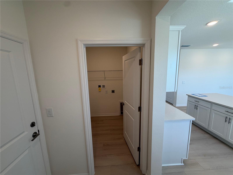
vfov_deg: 85.7
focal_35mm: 14
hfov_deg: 102.1
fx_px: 94
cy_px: 88
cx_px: 116
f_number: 2.2
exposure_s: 1/120
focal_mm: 2.22
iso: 64
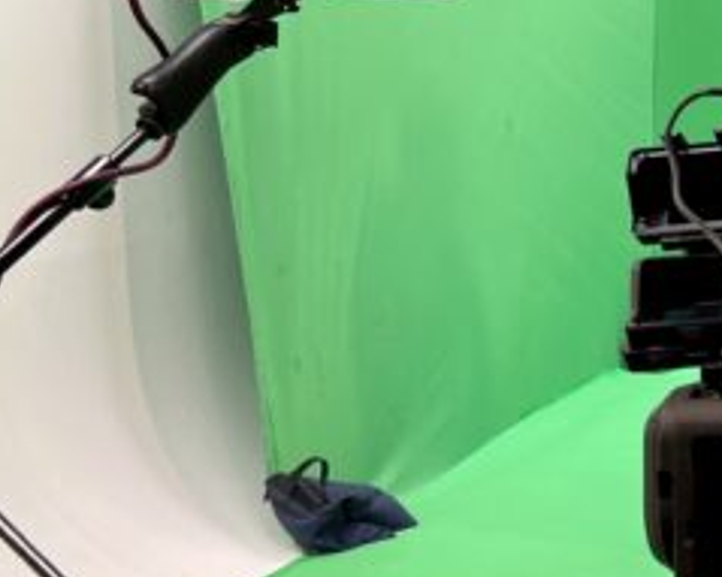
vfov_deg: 18.0
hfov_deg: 18.7
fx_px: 1816
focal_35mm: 85
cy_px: 218
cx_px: 1196
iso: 80
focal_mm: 5.7
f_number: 1.5
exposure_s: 1/100
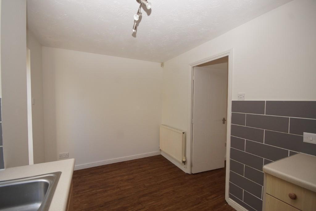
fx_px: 132
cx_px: 158
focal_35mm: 15
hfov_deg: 100.4
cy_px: 106
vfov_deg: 77.3
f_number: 6.3
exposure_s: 1/60
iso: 320
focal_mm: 10
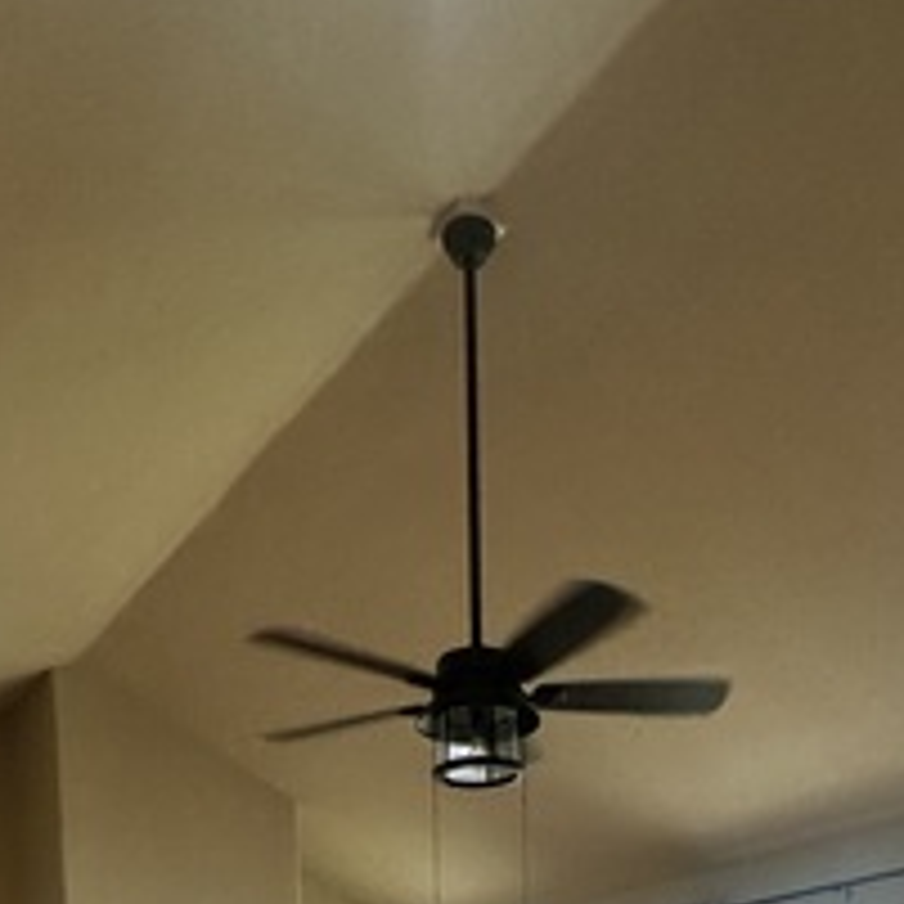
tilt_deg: -6.7
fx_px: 1211
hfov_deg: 40.9
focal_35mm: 41
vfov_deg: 28.8
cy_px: 1307
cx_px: 454
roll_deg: +0.1
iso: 200
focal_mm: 2.22
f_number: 2.2
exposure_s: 1/120
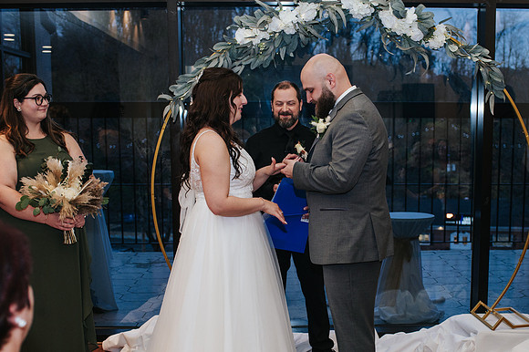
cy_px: 236
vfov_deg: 27.2
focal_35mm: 49
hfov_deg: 40.1
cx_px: 305
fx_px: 723
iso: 800
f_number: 3.2
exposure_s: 1/200
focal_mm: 35
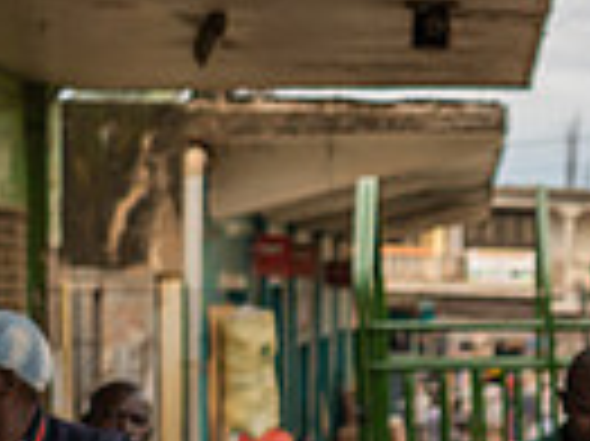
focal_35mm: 128
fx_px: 2180
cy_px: 658
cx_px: 872
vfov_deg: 11.1
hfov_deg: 14.4
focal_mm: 28
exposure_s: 1/800
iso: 100
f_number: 2.5
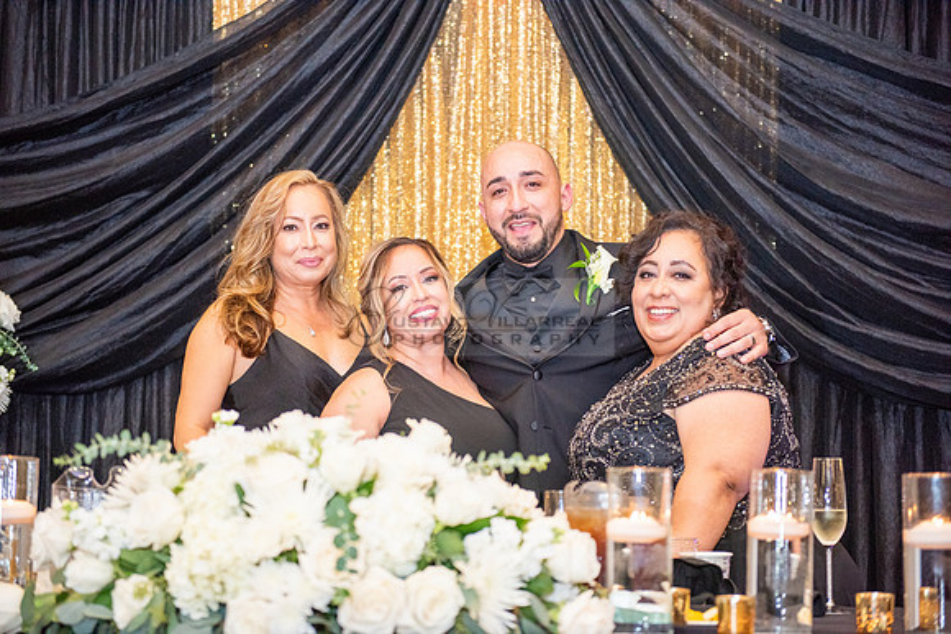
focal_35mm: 70
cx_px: 476
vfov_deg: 19.5
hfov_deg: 28.8
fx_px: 1850
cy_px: 317
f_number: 2.8
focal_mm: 70
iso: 1600
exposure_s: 1/160
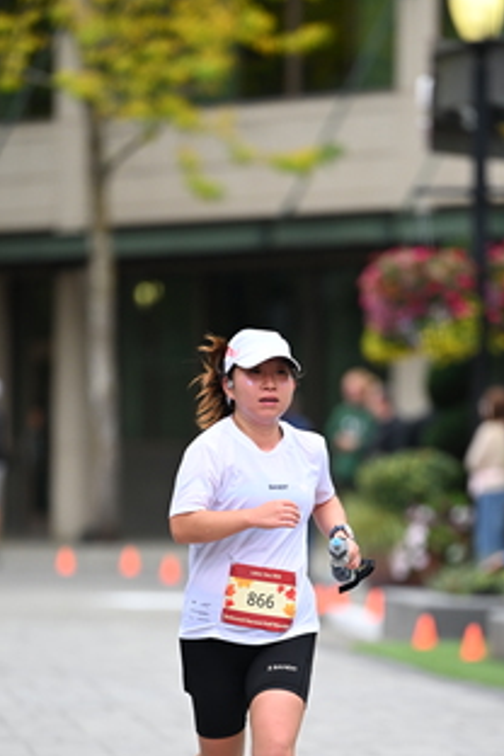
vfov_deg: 5.8
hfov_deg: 3.9
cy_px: 519
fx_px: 7412
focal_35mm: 353
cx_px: 280
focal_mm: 200
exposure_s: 1/2000
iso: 640
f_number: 2.8
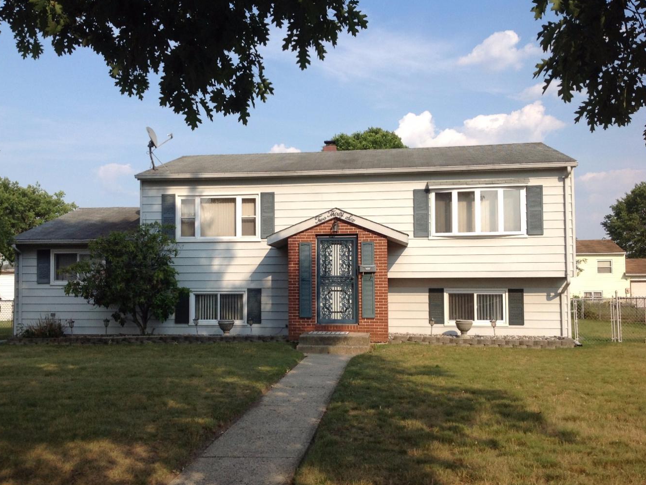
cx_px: 299
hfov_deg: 48.9
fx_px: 709
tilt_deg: +2.8
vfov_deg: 37.7
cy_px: 252
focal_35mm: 38
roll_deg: -0.7
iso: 50
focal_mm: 4.28
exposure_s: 1/1314
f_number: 2.4
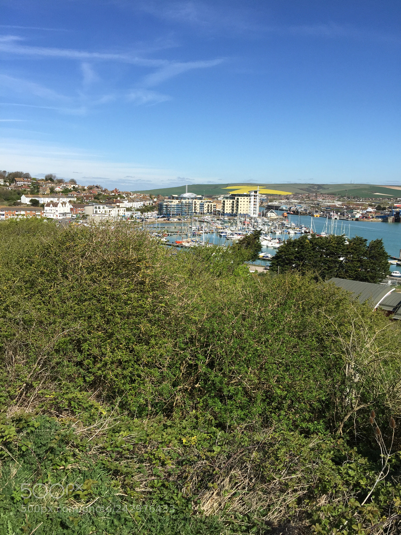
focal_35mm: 29
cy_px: 268
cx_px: 200
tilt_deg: -8.9
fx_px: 448
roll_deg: -2.2
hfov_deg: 48.2
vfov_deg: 61.7
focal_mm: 4.15
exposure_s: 1/2083
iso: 32
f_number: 2.2
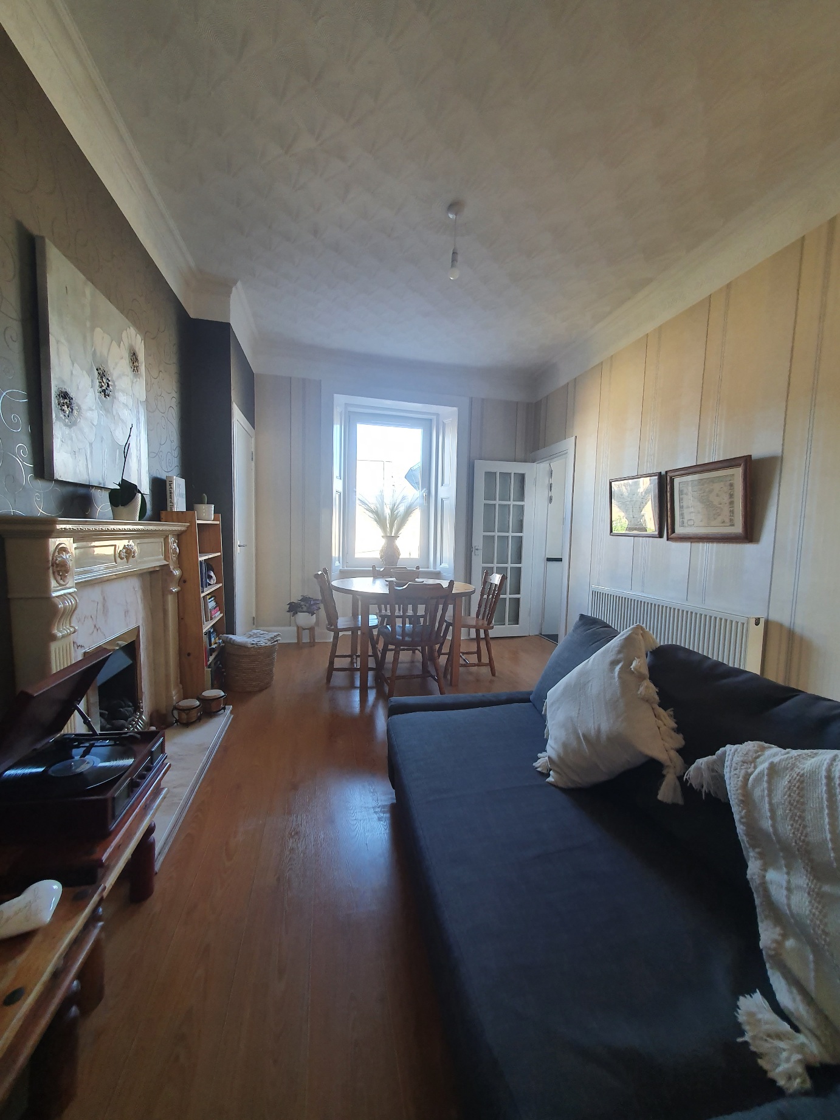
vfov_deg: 106.2
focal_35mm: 13
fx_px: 421
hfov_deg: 89.9
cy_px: 560
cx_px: 420
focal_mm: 1.8
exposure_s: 1/50
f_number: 2.2
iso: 160
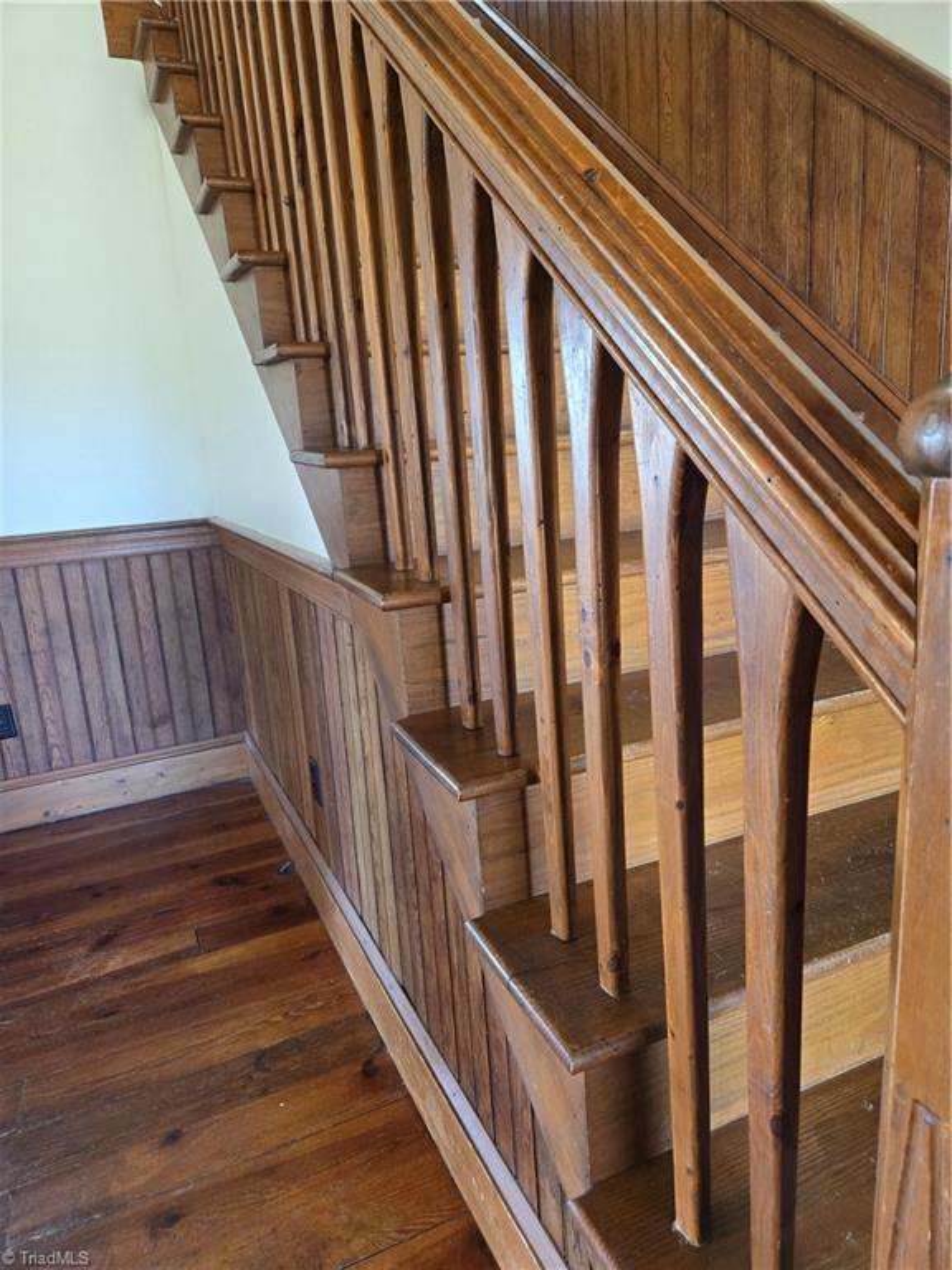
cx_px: 476
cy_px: 635
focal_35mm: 23
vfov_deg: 73.9
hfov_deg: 58.9
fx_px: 843
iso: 800
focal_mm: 5.4
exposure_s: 1/120
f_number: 1.8
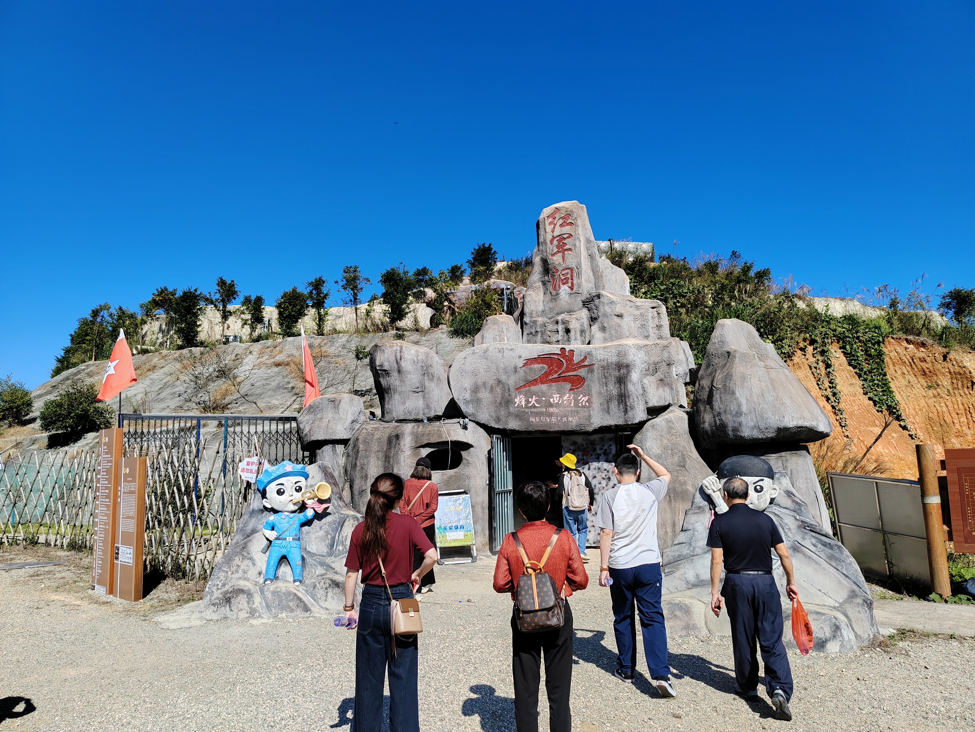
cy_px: 366
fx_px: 760
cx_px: 488
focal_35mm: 27
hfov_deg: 65.3
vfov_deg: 51.4
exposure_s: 1/780
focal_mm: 6.14
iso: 100
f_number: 1.8
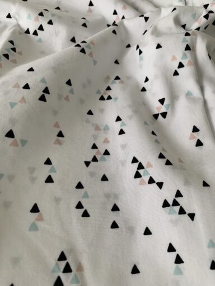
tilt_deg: -60.9
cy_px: 143
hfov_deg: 53.1
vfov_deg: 67.3
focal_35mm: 26
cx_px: 108
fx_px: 215
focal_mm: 4.25
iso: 100
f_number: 1.8
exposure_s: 1/114
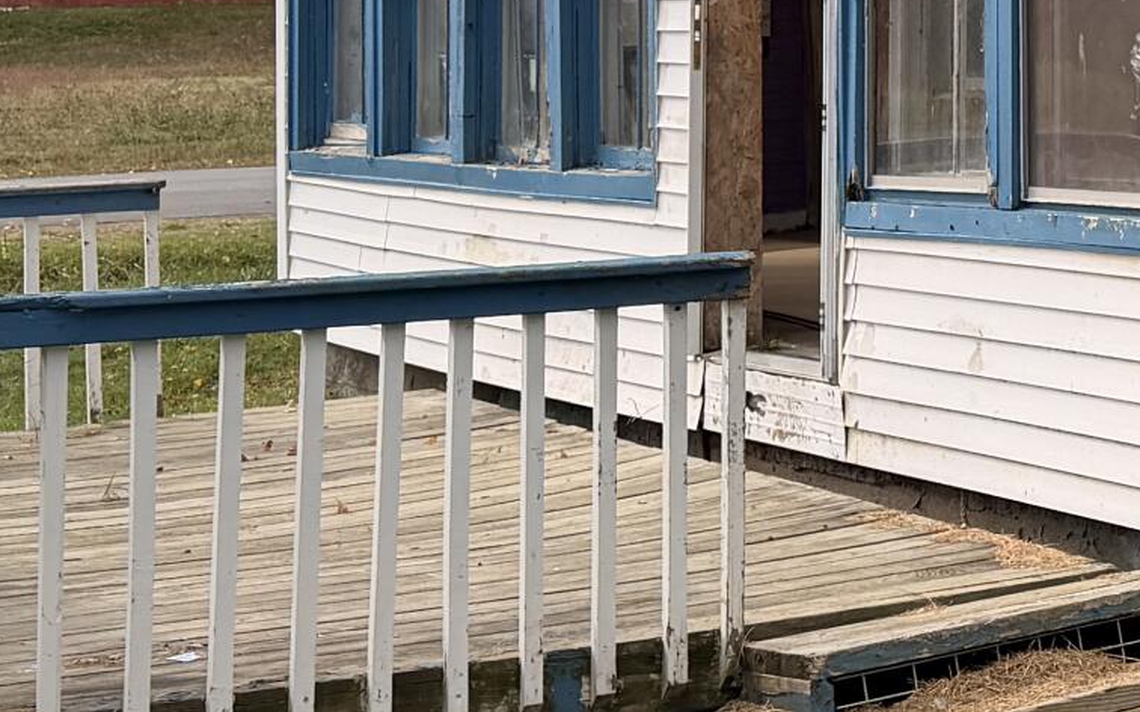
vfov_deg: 12.6
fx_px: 3137
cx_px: 1702
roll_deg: +0.8
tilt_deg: +2.8
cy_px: -160
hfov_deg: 18.3
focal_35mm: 101
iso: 100
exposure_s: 1/2907
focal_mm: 6.76
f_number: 1.78
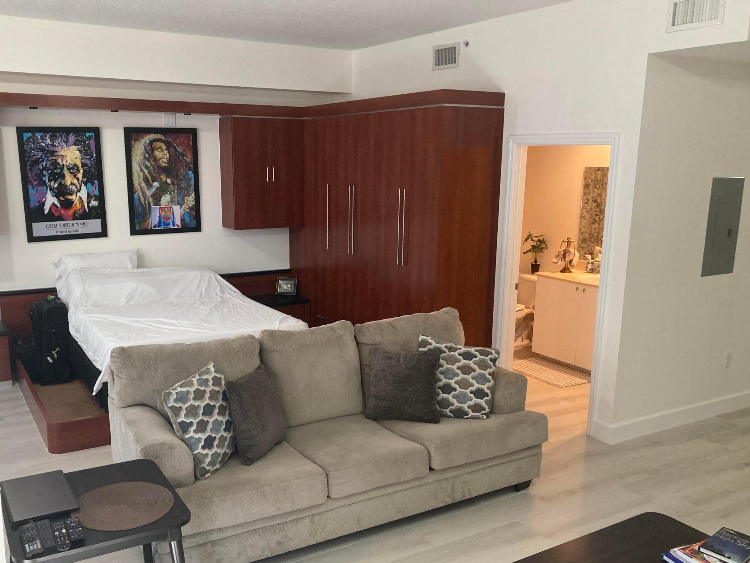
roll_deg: -0.7
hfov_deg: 56.6
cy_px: 294
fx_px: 693
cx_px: 327
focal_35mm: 32
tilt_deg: -11.6
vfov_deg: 44.1
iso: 160
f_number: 1.8
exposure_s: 1/60
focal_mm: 3.99
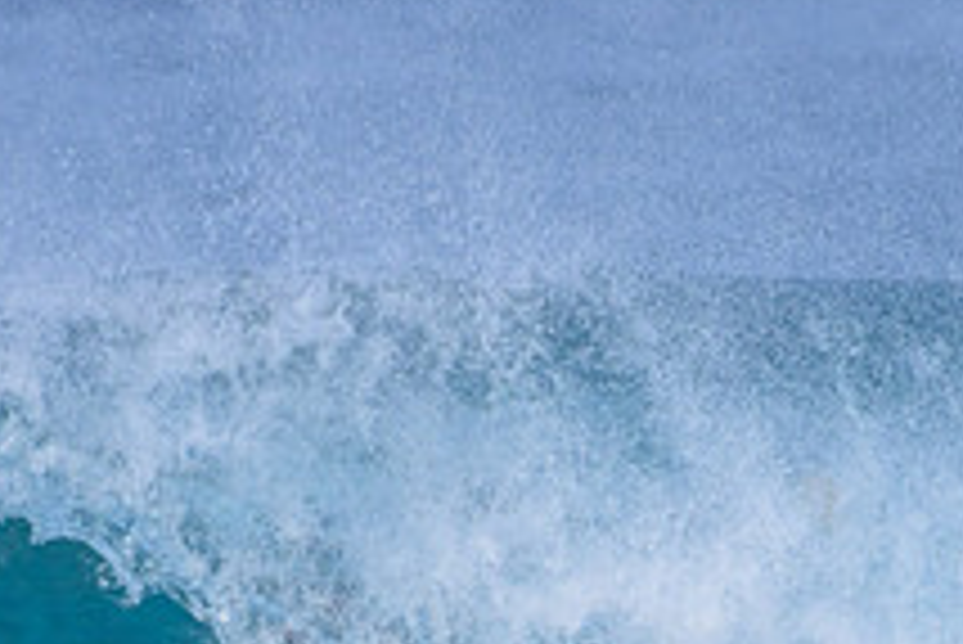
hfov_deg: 0.8
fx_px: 72539
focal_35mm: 2710
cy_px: 844
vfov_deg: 0.5
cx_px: 446
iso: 1400
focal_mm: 1000
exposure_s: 1/2000
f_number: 11
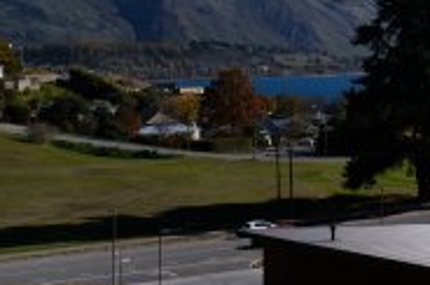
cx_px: 481
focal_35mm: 90
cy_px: 21
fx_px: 1073
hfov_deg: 21.4
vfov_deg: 14.9
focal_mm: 18
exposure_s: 1/420
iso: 200
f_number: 10
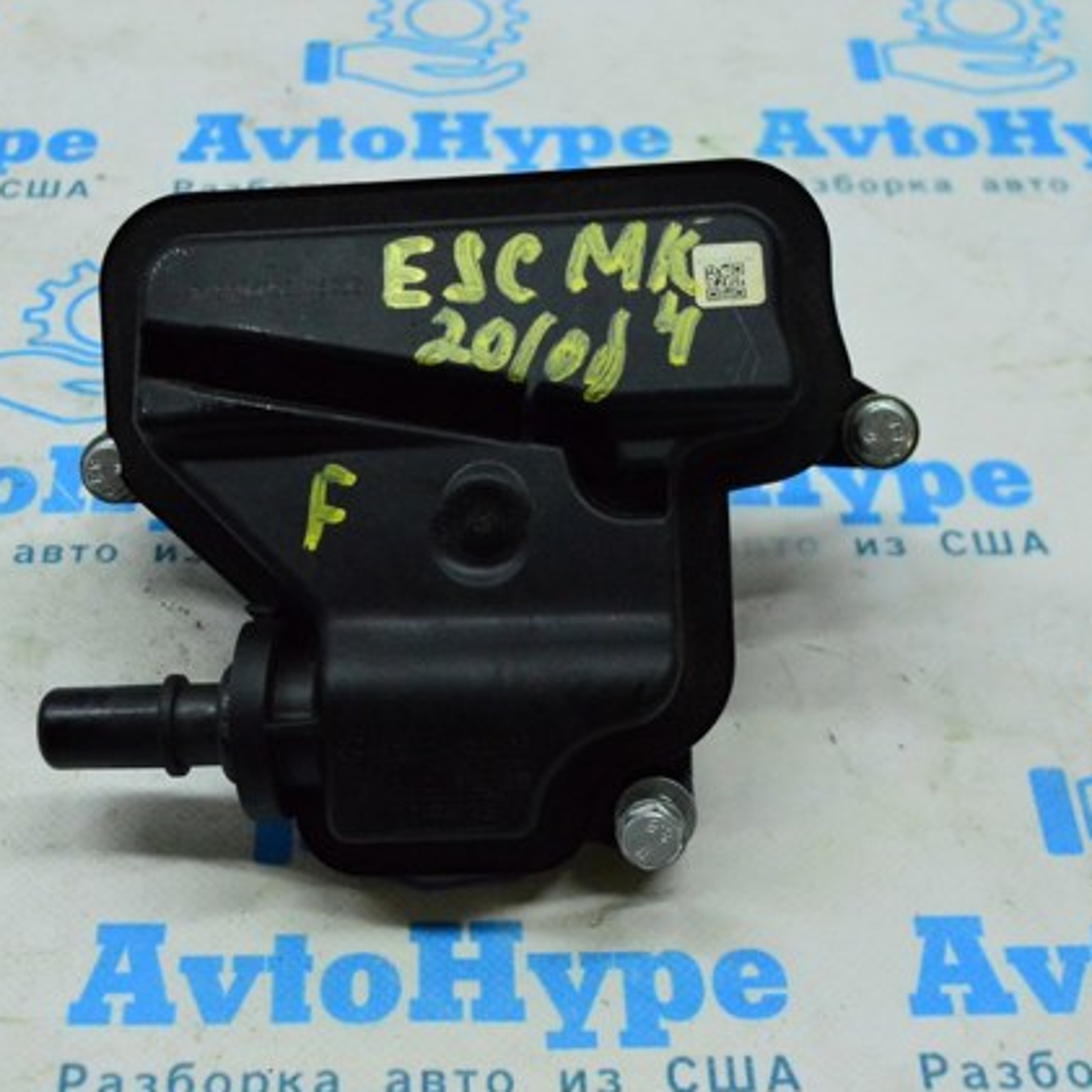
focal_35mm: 58
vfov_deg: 29.6
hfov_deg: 29.4
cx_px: 405
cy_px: 549
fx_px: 2070
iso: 6400
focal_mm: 30
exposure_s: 1/640
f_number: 6.3
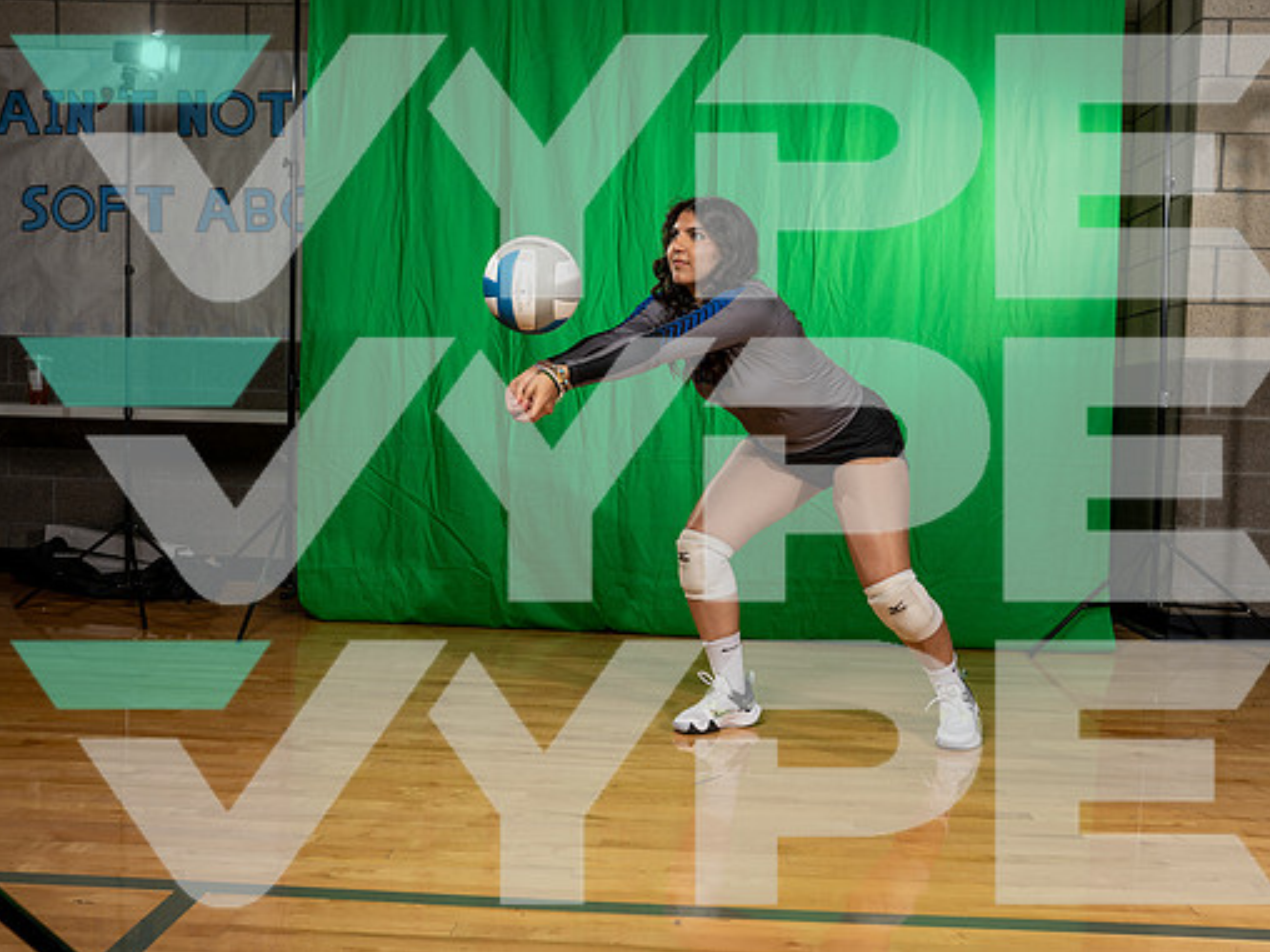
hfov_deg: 49.0
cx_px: 655
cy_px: 494
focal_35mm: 38
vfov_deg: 37.7
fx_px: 1394
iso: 160
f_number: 5.6
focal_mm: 33
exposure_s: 1/250
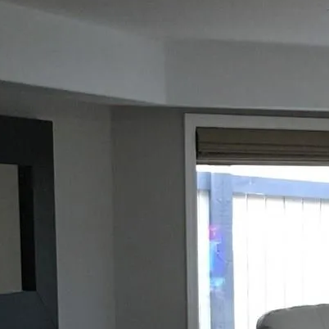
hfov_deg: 11.6
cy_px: 388
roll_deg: +0.1
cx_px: 412
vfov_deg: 11.7
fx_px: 1581
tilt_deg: -6.2
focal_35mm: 147
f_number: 2.2
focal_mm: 4.15
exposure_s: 1/30
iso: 160
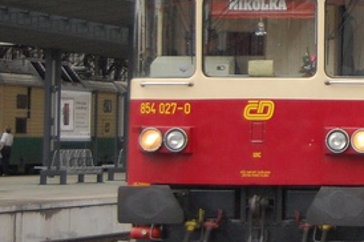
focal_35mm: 187
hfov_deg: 10.6
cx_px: 561
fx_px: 1889
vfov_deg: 7.3
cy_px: -23
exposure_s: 1/125
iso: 800
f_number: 5
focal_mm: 38
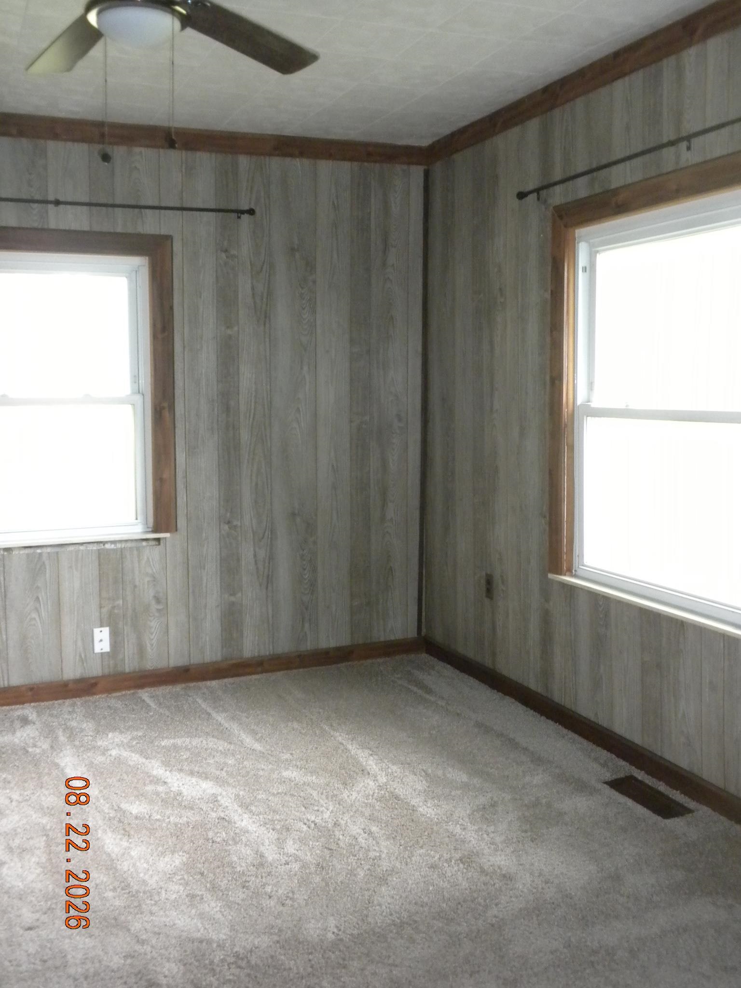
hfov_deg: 38.7
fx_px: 1056
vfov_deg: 50.1
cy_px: 494
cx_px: 370
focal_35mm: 37
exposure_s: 1/30
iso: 400
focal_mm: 6.6
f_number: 3.5
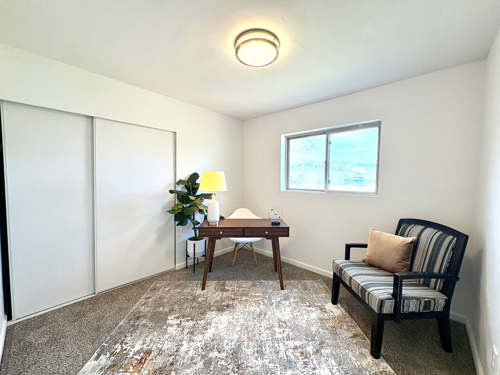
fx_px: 202
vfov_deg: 85.7
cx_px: 250
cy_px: 188
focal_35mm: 14
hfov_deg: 102.1
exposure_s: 1/131
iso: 80
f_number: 2.2
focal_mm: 2.22
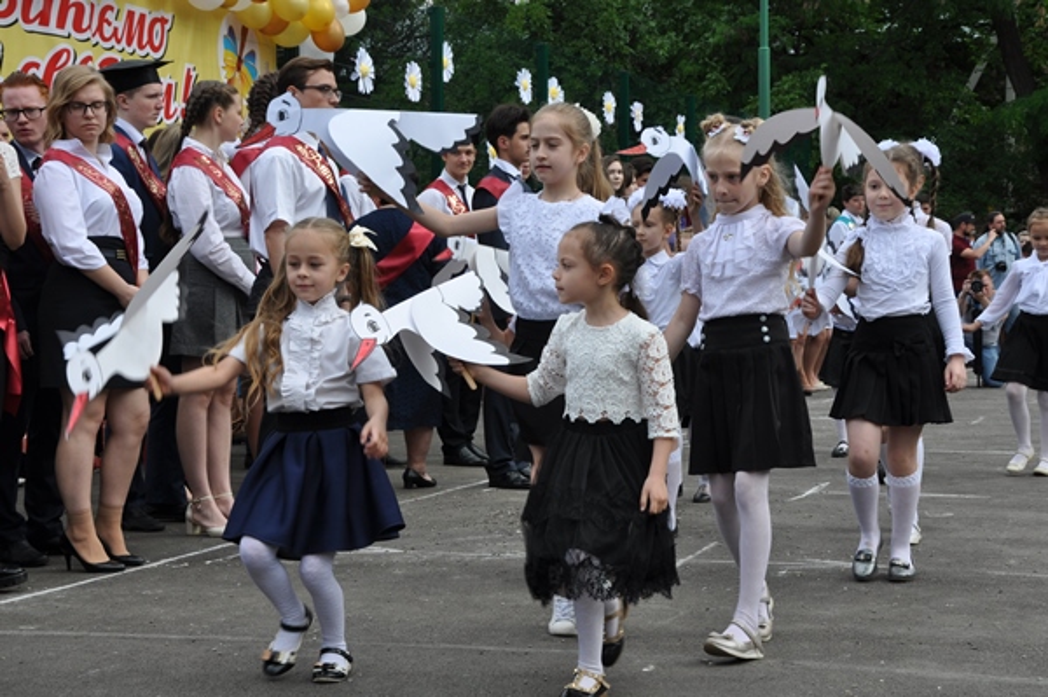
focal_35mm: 72
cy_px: 348
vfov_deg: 18.9
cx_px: 524
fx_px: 2094
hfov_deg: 28.1
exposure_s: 1/125
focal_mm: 48
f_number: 11
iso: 200
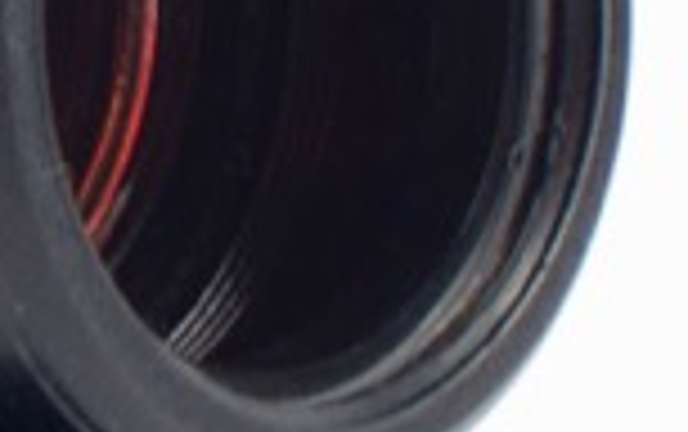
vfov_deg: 4.7
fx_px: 5250
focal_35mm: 280
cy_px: 389
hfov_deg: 7.2
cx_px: -751
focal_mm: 35
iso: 200
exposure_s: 1/200
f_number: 9
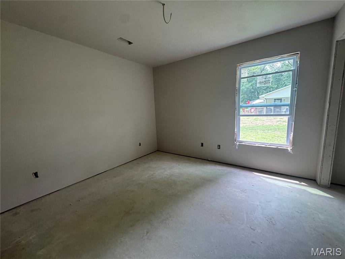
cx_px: 172
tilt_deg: -5.3
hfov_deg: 102.1
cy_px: 130
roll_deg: +2.2
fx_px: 140
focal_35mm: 14
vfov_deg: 85.7
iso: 320
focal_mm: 2.22
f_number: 2.2
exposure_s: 1/98
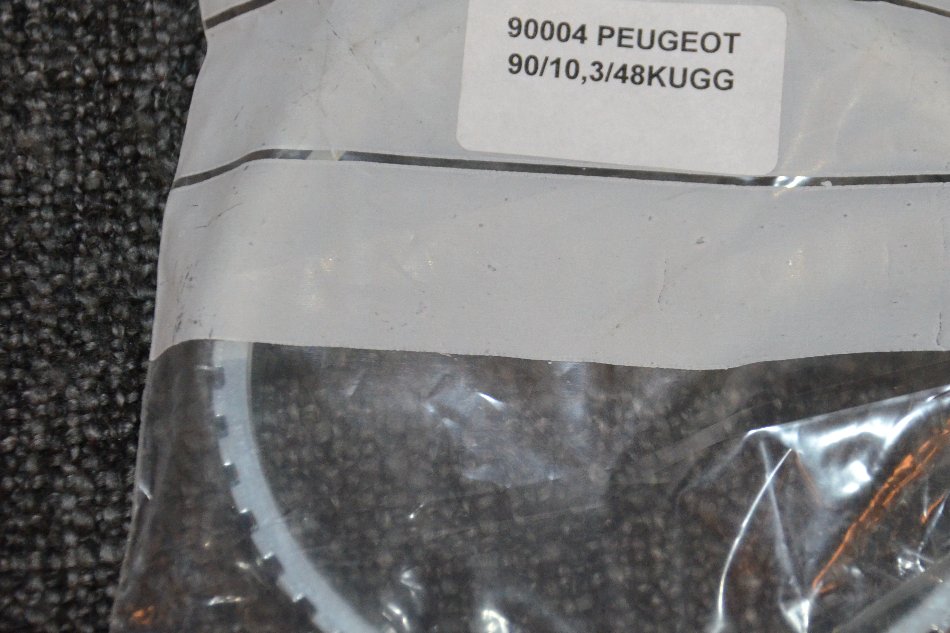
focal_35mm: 155
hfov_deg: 13.2
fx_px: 4090
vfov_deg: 8.9
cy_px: 281
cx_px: 692
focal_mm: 62
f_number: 5.3
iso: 2500
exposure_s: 1/400
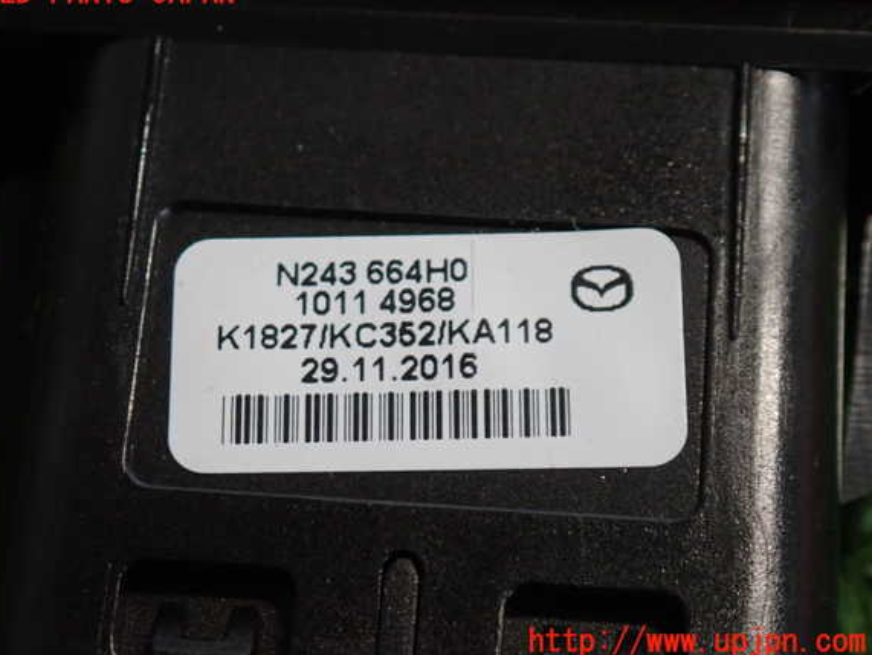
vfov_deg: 14.1
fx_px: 2647
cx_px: 415
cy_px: 318
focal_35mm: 105
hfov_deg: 18.7
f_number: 4.9
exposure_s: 1/25
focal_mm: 18
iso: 800
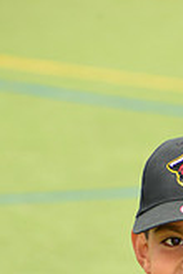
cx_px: 269
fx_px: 4544
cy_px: 423
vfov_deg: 3.4
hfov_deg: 2.3
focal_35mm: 596
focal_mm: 170
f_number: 8
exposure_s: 1/250
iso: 200
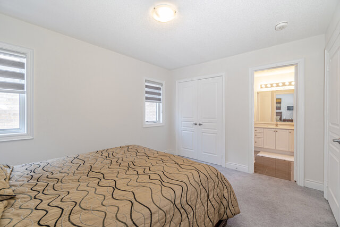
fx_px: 142
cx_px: 170
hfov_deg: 100.4
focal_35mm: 15
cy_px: 114
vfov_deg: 77.4
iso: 100
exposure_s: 1/5
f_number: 7.1
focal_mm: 10
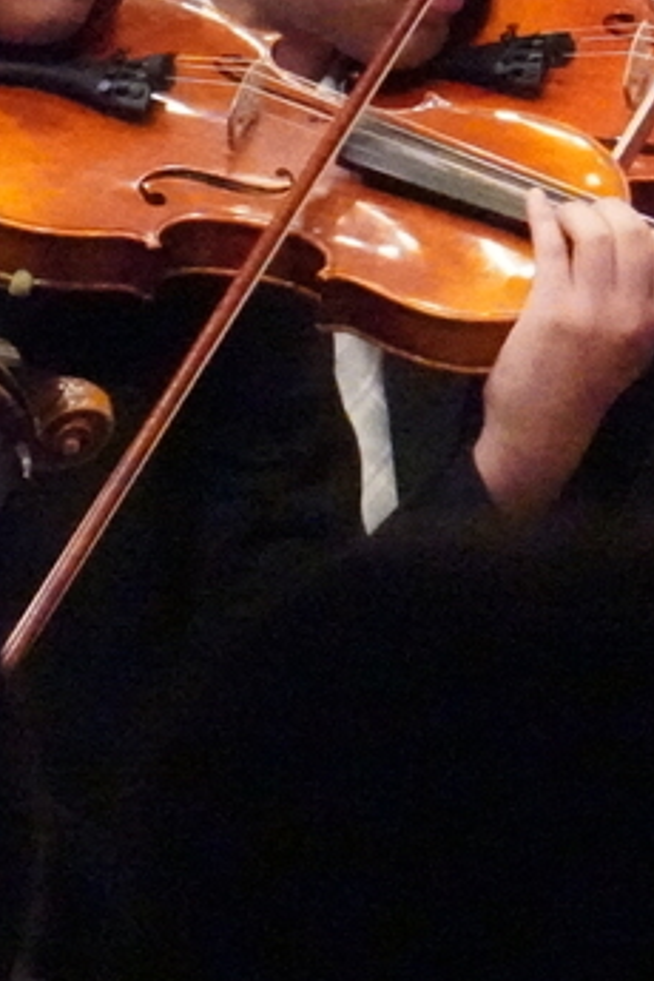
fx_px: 29264
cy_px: 330
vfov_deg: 1.9
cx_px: -441
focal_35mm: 1074
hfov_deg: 1.3
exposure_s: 1/320
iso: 40000
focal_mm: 206
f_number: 18
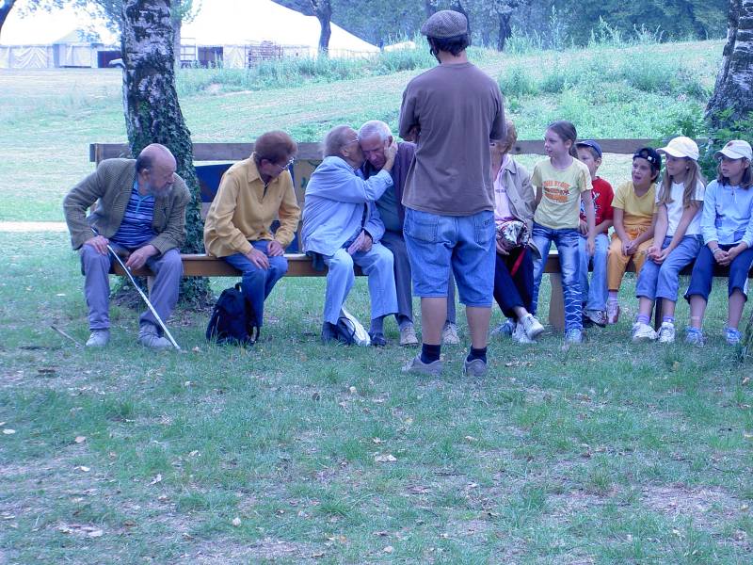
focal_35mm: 116
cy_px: 282
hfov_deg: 17.0
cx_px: 376
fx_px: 2523
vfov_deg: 12.8
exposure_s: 1/40
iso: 100
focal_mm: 24
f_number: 4.9
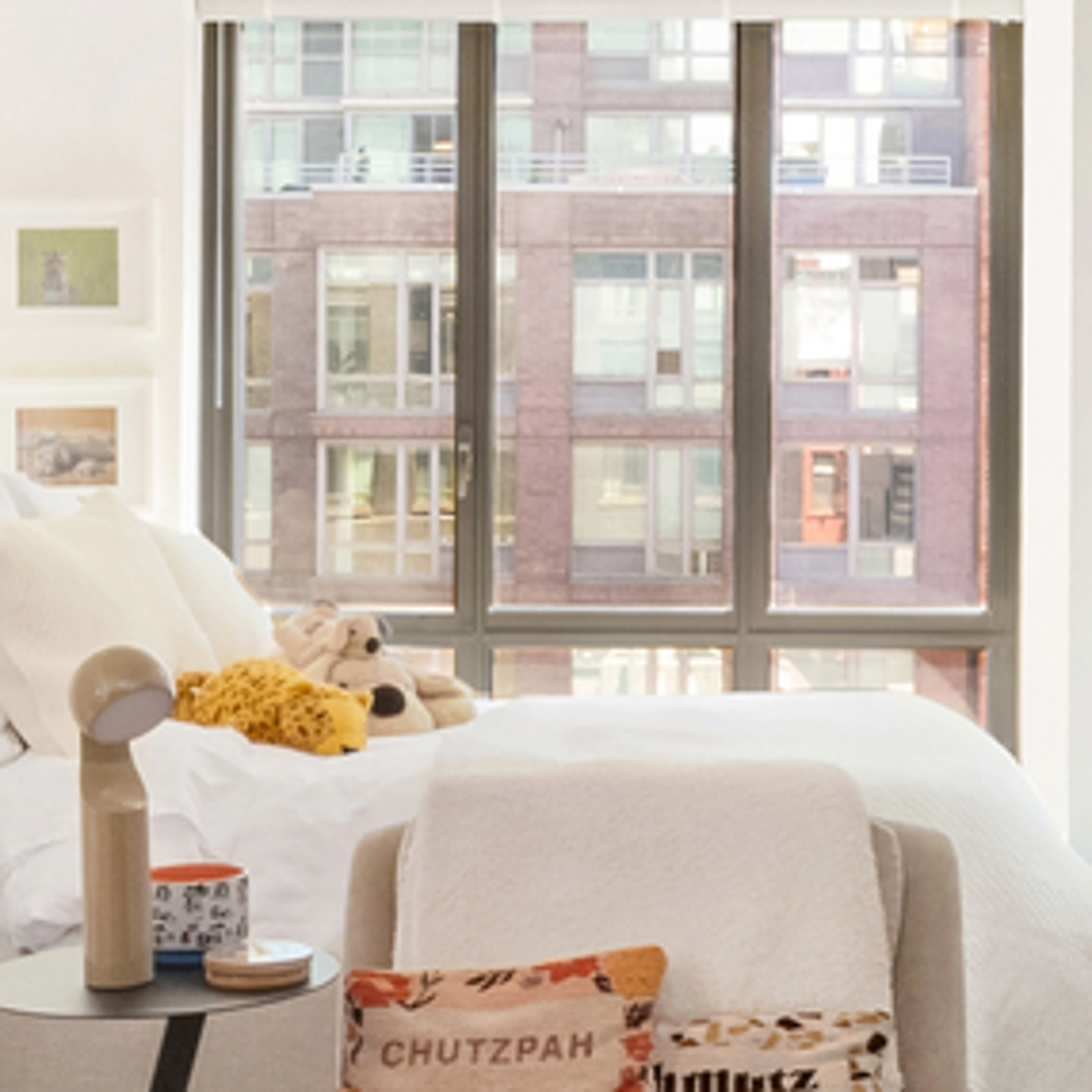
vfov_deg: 21.6
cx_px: 725
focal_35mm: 80
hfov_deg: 21.6
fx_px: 2855
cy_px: 718
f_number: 22
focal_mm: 14
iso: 640
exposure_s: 1
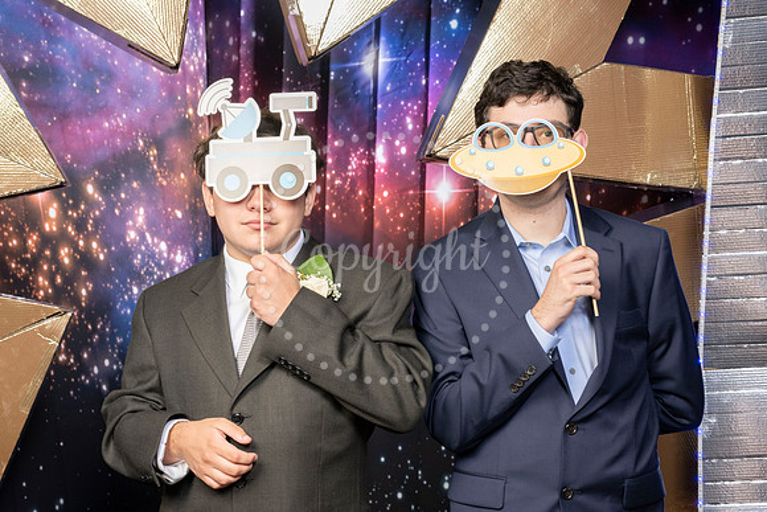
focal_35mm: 64
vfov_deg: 21.2
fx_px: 1364
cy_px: 320
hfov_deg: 31.4
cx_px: 354
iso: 320
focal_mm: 51
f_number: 9
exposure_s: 1/160
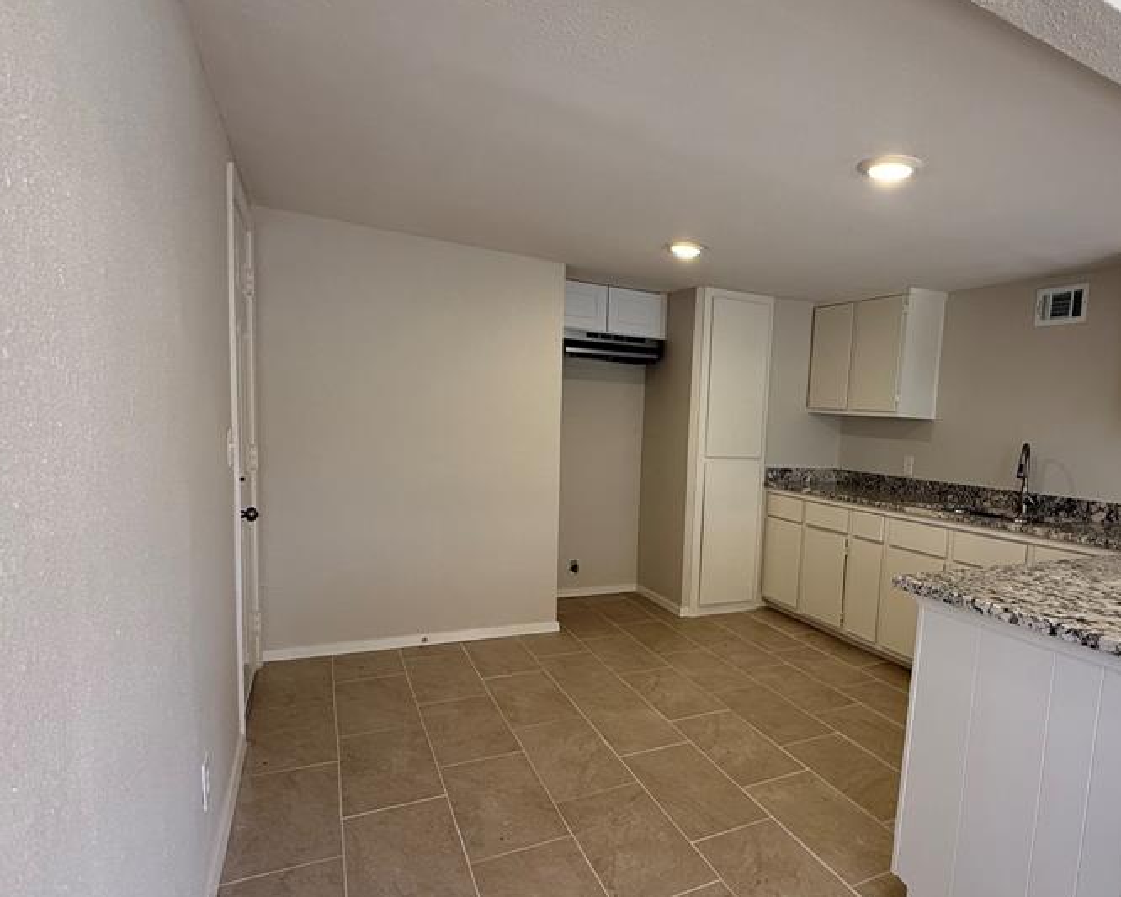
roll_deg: -3.0
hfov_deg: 75.0
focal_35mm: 21
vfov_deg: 65.3
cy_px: 505
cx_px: 754
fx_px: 697
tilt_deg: -5.8
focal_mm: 2.22
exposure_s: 1/120
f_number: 2.2
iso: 125
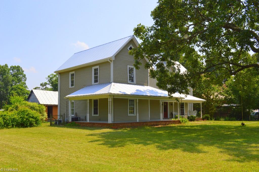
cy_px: 86
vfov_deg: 36.8
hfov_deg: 53.2
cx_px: 130
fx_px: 259
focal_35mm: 36
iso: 100
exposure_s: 1/200
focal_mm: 24
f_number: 8
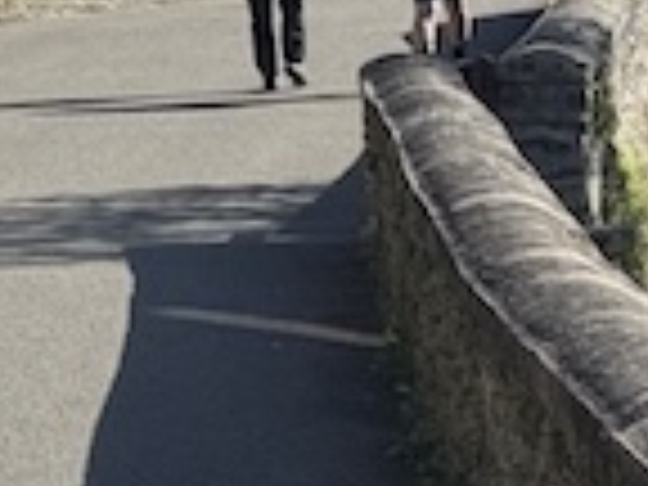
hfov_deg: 7.2
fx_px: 4998
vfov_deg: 5.3
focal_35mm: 267
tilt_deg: +9.1
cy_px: -814
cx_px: -522
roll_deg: +0.6
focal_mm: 6.76
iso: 64
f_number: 1.78
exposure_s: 1/2415
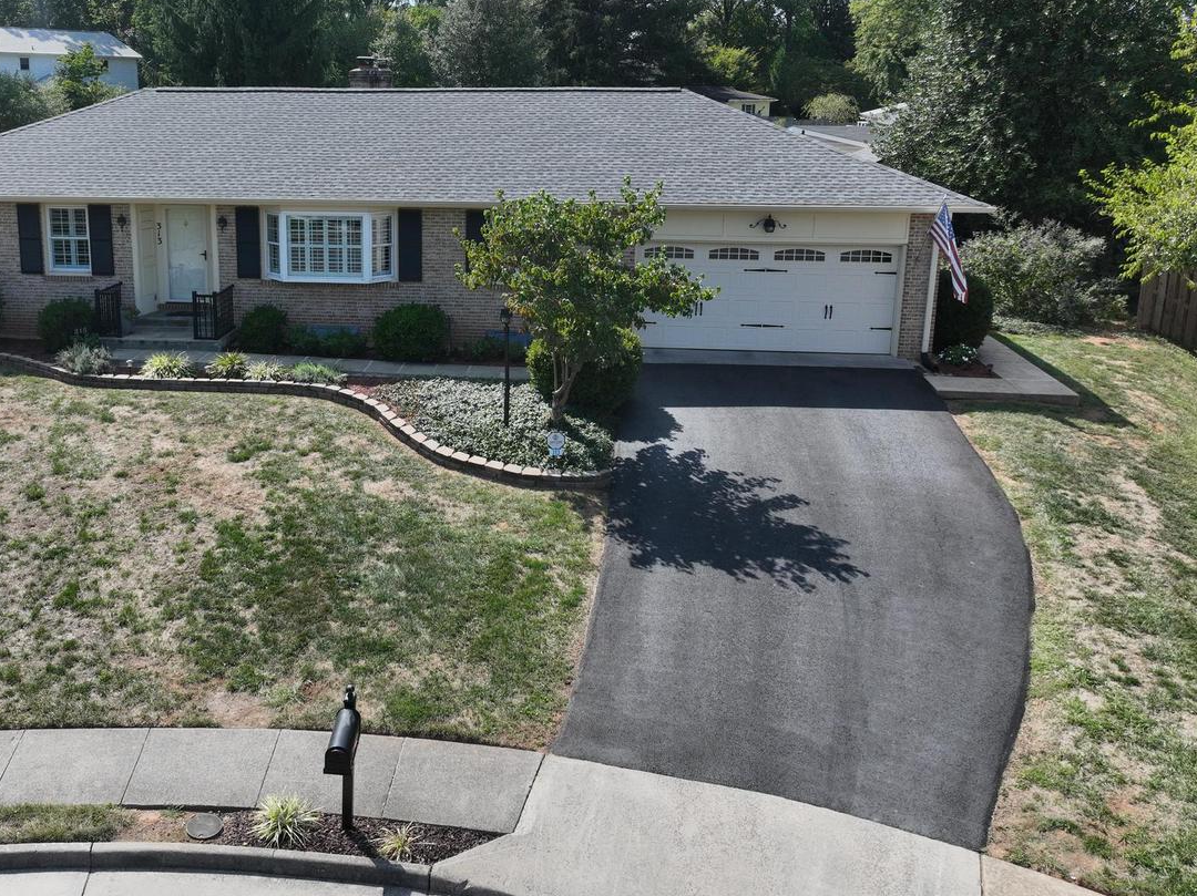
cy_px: 342
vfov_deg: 43.8
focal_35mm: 32
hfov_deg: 56.2
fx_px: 1106
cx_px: 454
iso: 100
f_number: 3.5
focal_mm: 12.29
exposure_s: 1/2000
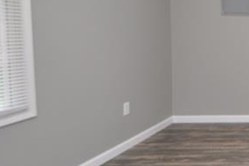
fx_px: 297
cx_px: 332
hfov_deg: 32.6
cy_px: 50
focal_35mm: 43
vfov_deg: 30.8
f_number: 4.5
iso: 400
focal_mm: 8
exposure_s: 1/80
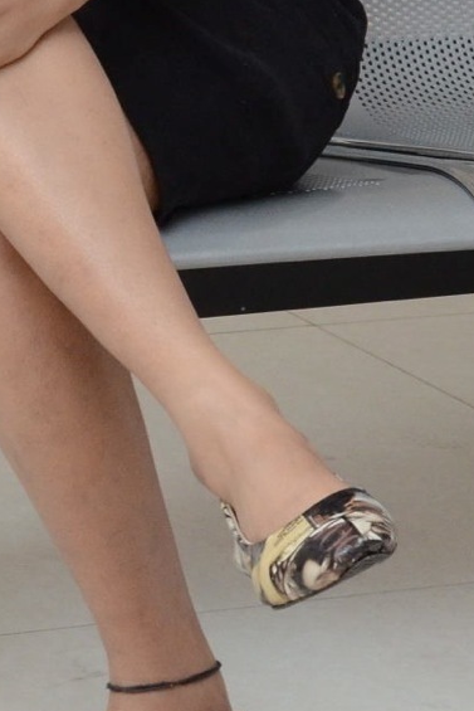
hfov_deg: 7.1
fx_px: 3789
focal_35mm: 192
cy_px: -33
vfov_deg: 10.6
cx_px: 19
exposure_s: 1/125
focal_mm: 40
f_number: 6.3
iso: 2000
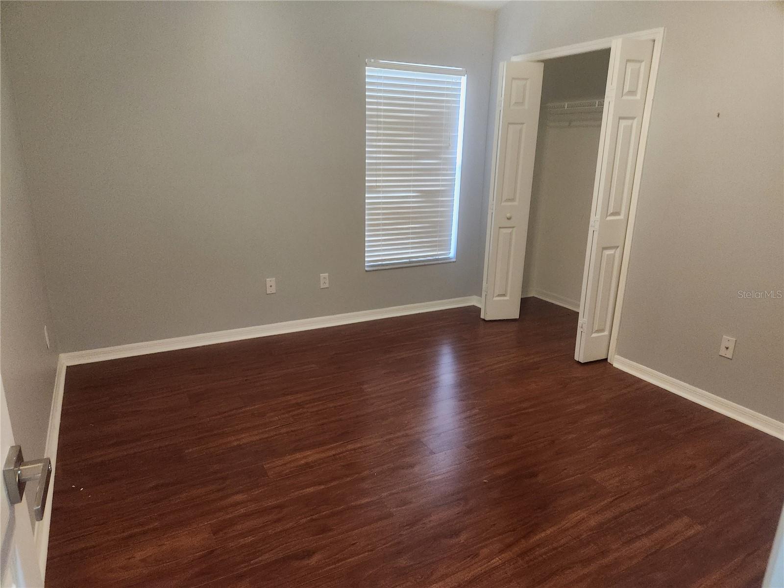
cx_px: 392
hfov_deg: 73.9
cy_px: 294
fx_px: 521
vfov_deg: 58.9
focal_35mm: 23
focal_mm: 5.4
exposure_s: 1/120
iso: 800
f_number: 1.8
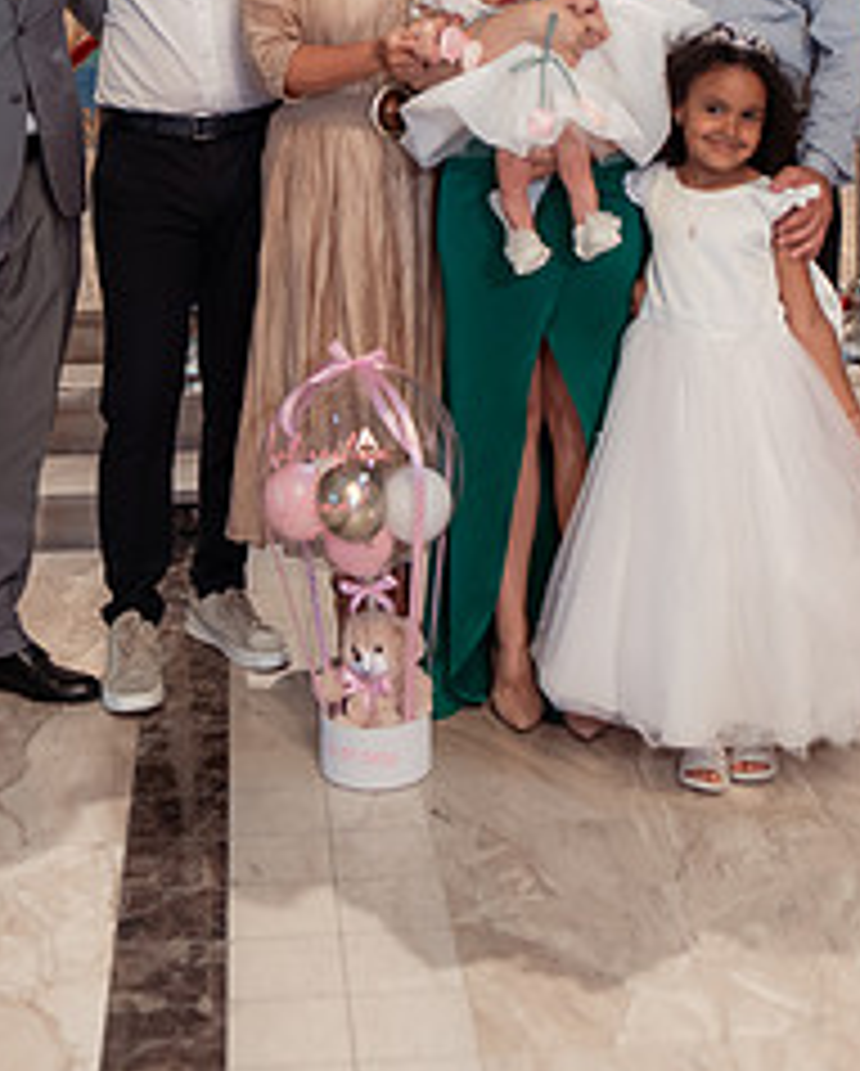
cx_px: 369
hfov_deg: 24.6
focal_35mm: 62
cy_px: 76
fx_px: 1969
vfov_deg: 29.0
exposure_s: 1/200
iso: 1600
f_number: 2.2
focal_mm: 35
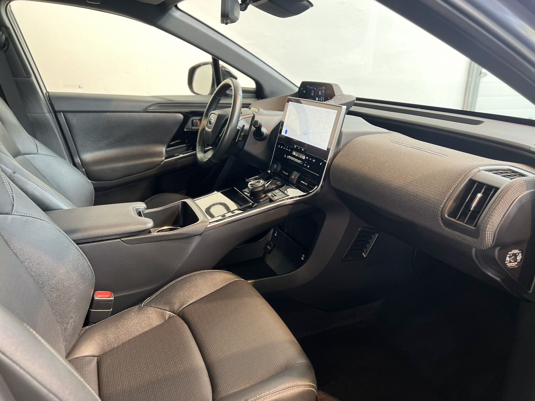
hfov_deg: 67.3
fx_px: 402
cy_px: 200
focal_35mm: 26
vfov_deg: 53.1
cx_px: 268
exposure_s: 1/63
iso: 125
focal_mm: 5.7
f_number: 1.5
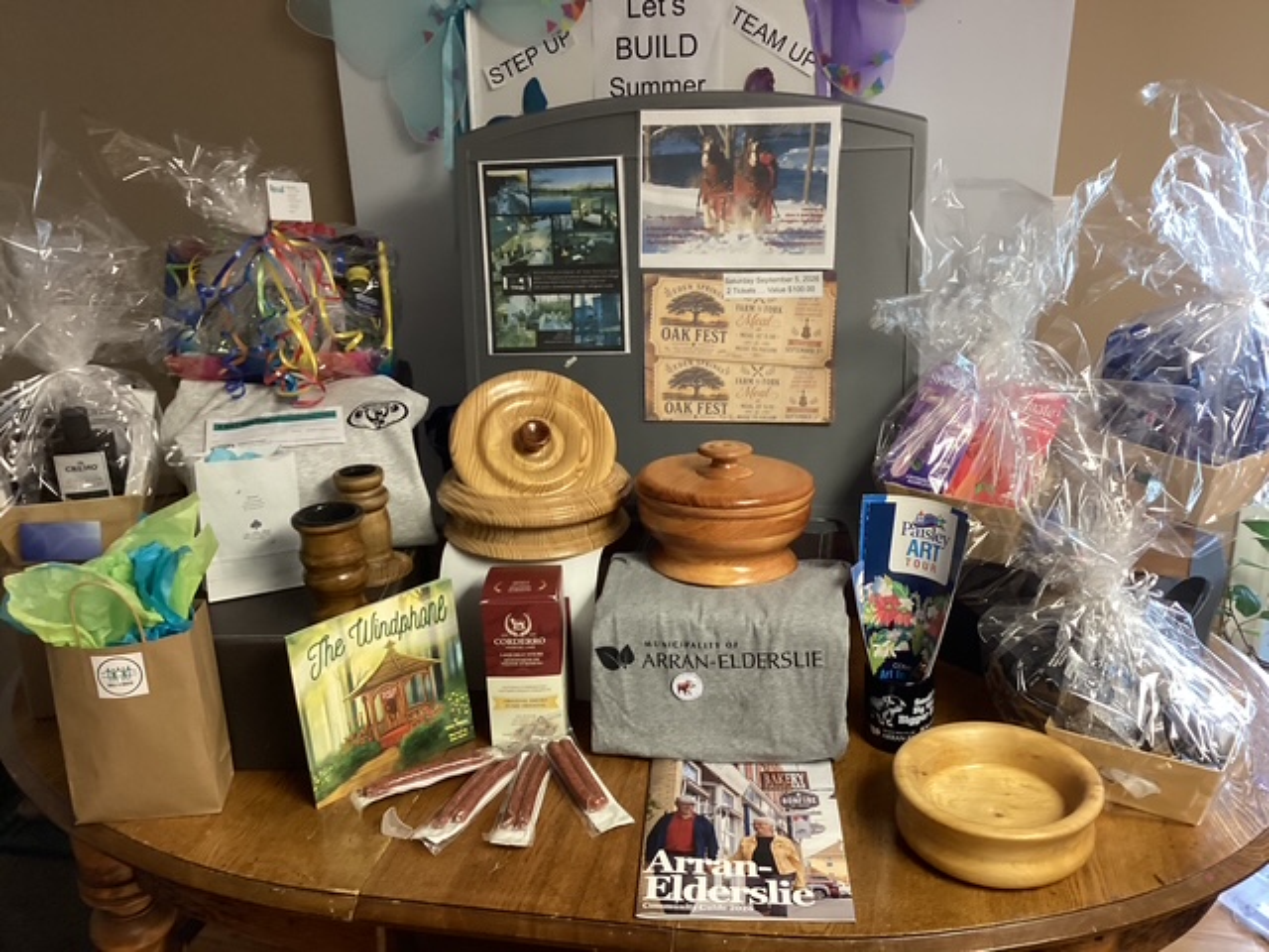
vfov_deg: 45.4
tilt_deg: -19.7
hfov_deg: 58.4
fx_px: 1136
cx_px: 634
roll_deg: +1.8
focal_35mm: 31
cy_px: 476
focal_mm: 3.3
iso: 250
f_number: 2.4
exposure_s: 1/60
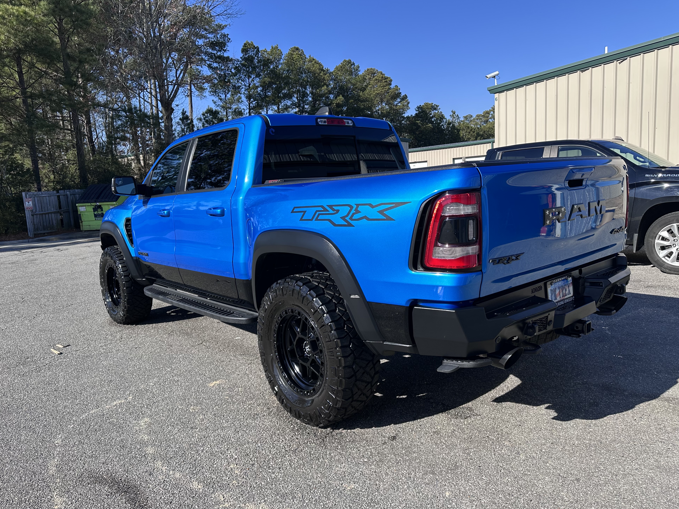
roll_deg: +3.5
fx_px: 490
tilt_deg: -8.9
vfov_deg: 54.9
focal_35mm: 25
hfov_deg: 69.4
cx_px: 340
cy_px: 260
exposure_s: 1/2525
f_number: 1.78
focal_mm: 6.86
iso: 80
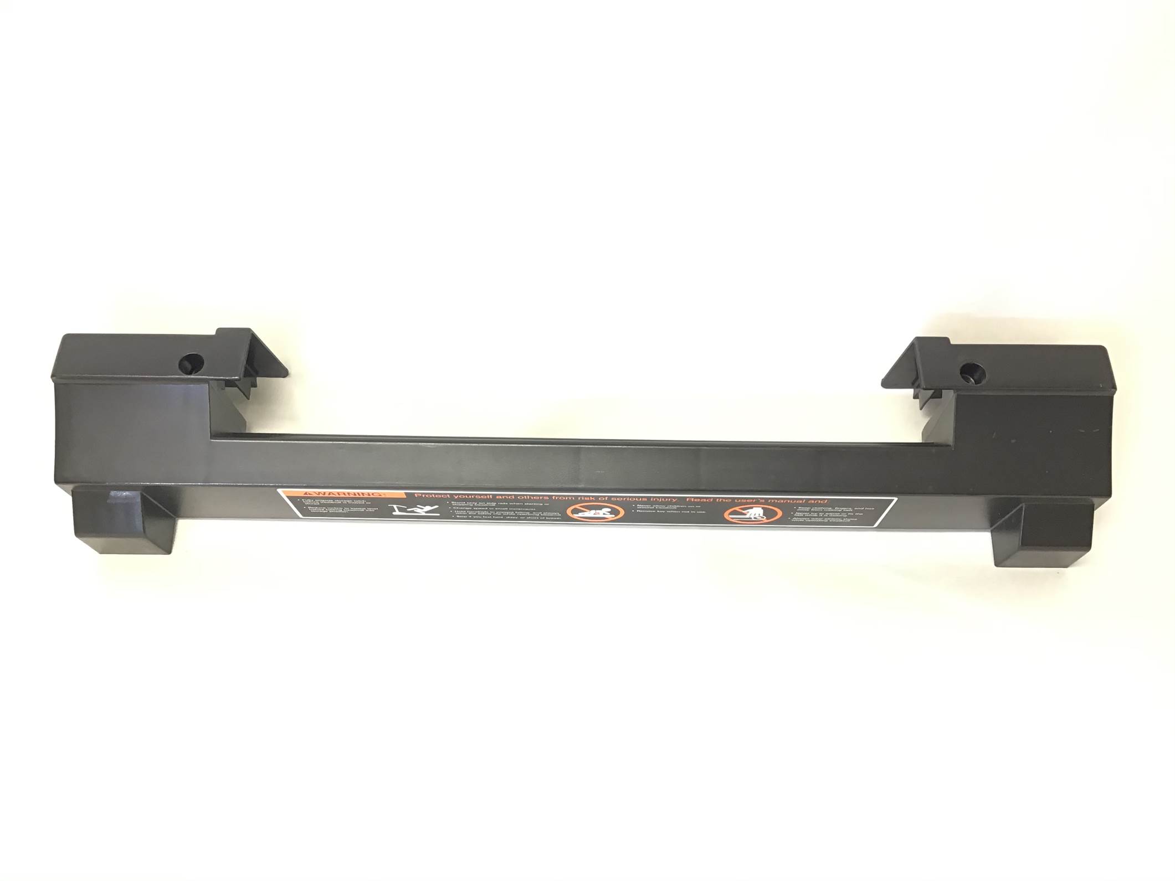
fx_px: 1052
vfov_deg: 45.4
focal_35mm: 31
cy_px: 440
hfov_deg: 58.3
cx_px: 588
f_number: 2.4
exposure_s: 1/30
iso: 64
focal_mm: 3.3
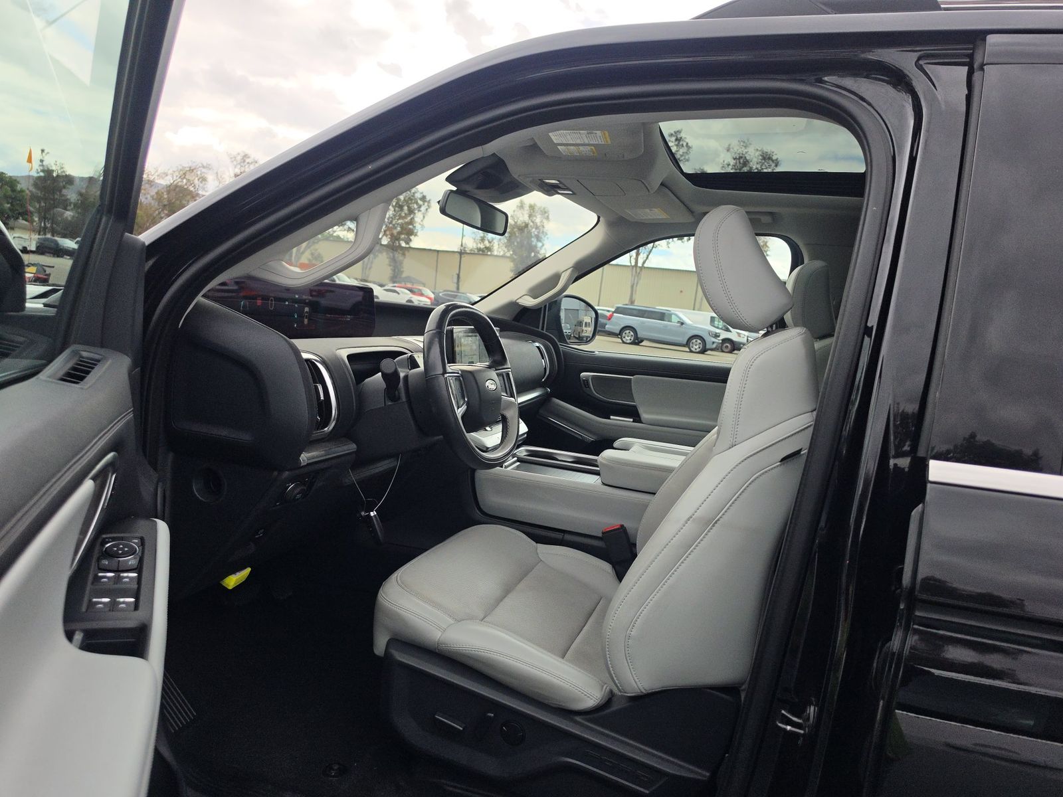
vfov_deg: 58.9
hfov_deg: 73.9
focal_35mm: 23
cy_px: 398
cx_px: 532
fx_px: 706
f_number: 1.4
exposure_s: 1/3502
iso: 63
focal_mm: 6.5
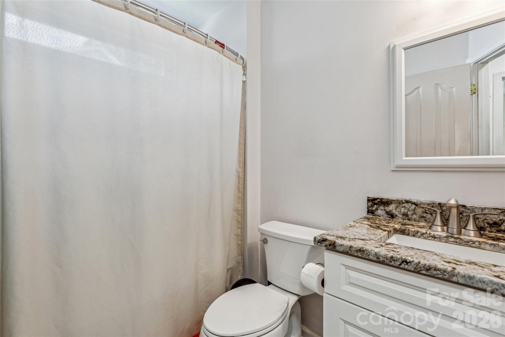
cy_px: 168
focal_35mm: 17
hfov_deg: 93.6
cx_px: 252
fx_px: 237
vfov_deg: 70.7
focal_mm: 16.9
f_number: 11
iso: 100
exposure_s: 1/2
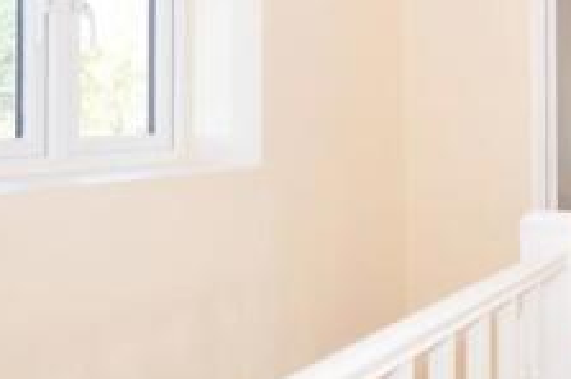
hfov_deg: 38.4
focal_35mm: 48
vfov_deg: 27.4
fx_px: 768
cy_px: 102
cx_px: 499
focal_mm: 11
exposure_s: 1/125
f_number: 5.6
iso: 400
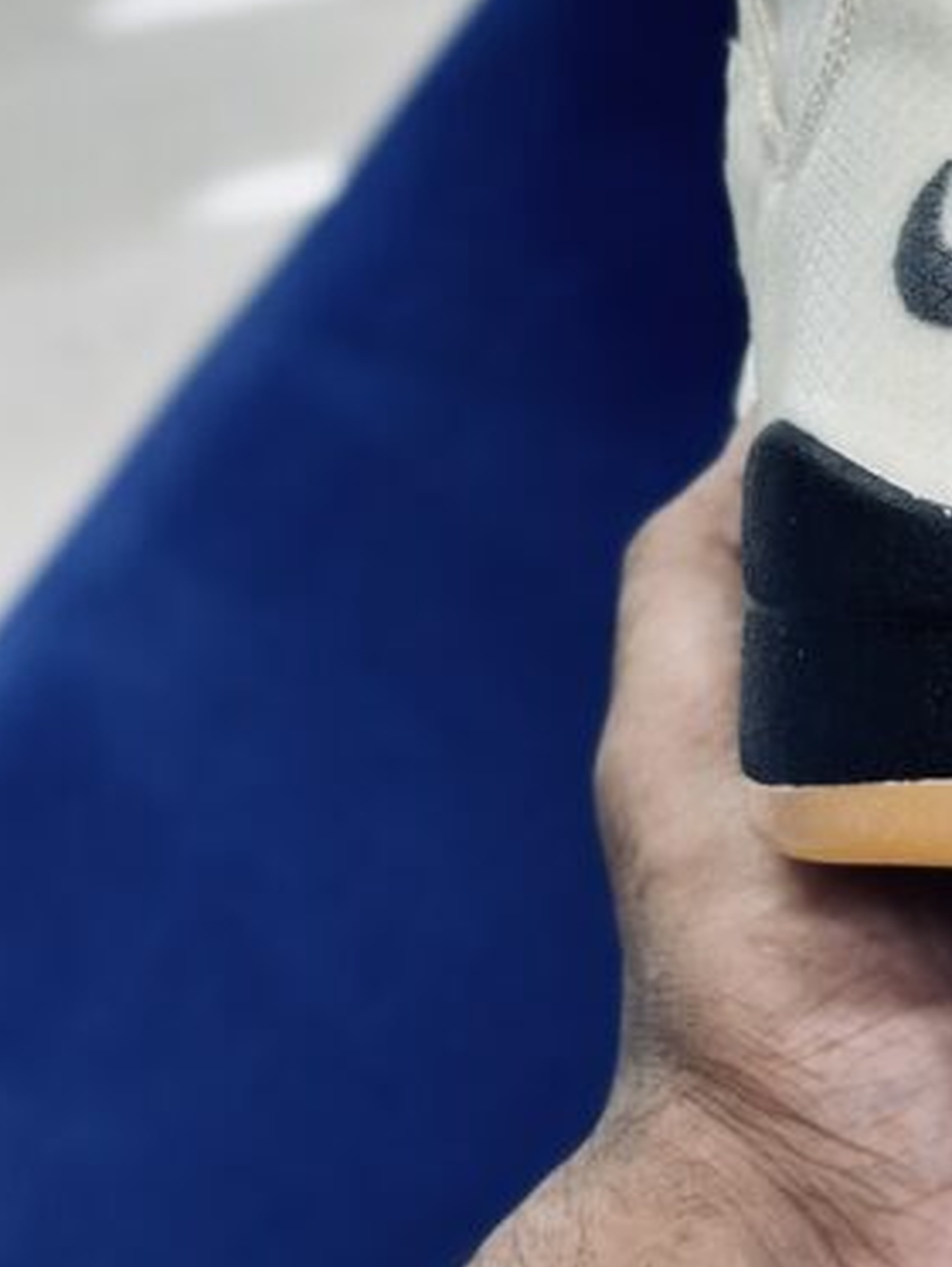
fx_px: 4398
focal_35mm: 120
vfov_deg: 16.3
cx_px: 1115
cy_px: 195
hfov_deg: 12.1
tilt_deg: -54.8
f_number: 1.78
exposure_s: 1/100
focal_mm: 6.86
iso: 80
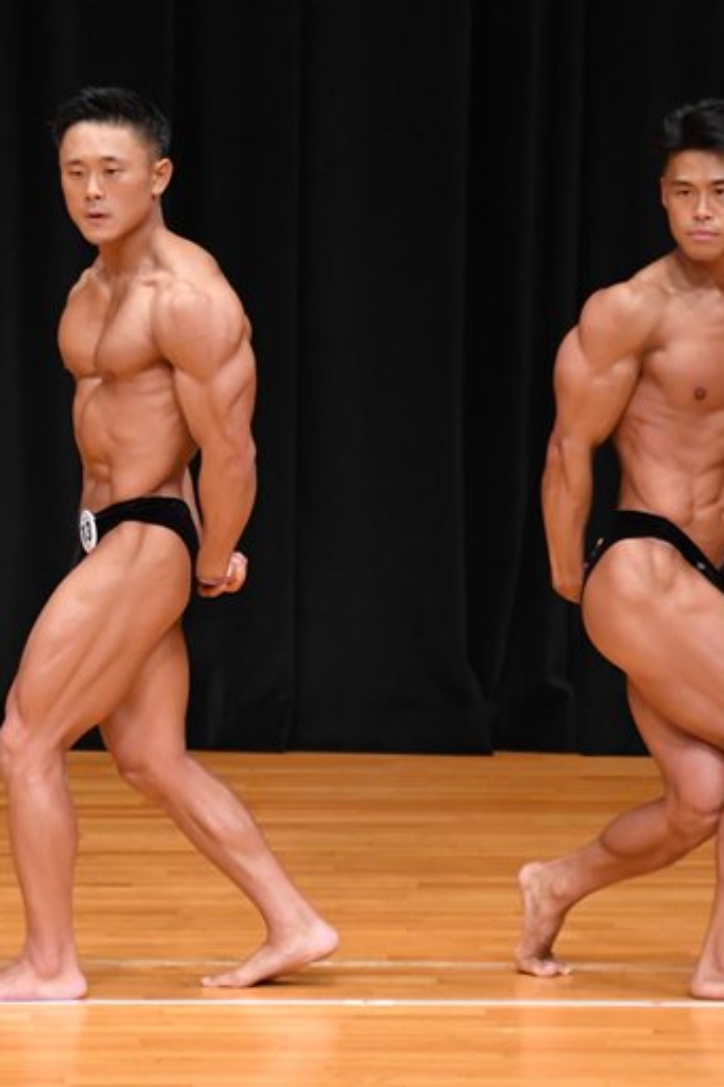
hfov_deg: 3.0
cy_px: 542
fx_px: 13664
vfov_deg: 4.6
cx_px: -60
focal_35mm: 453
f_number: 5.6
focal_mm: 200
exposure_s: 1/400
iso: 4000
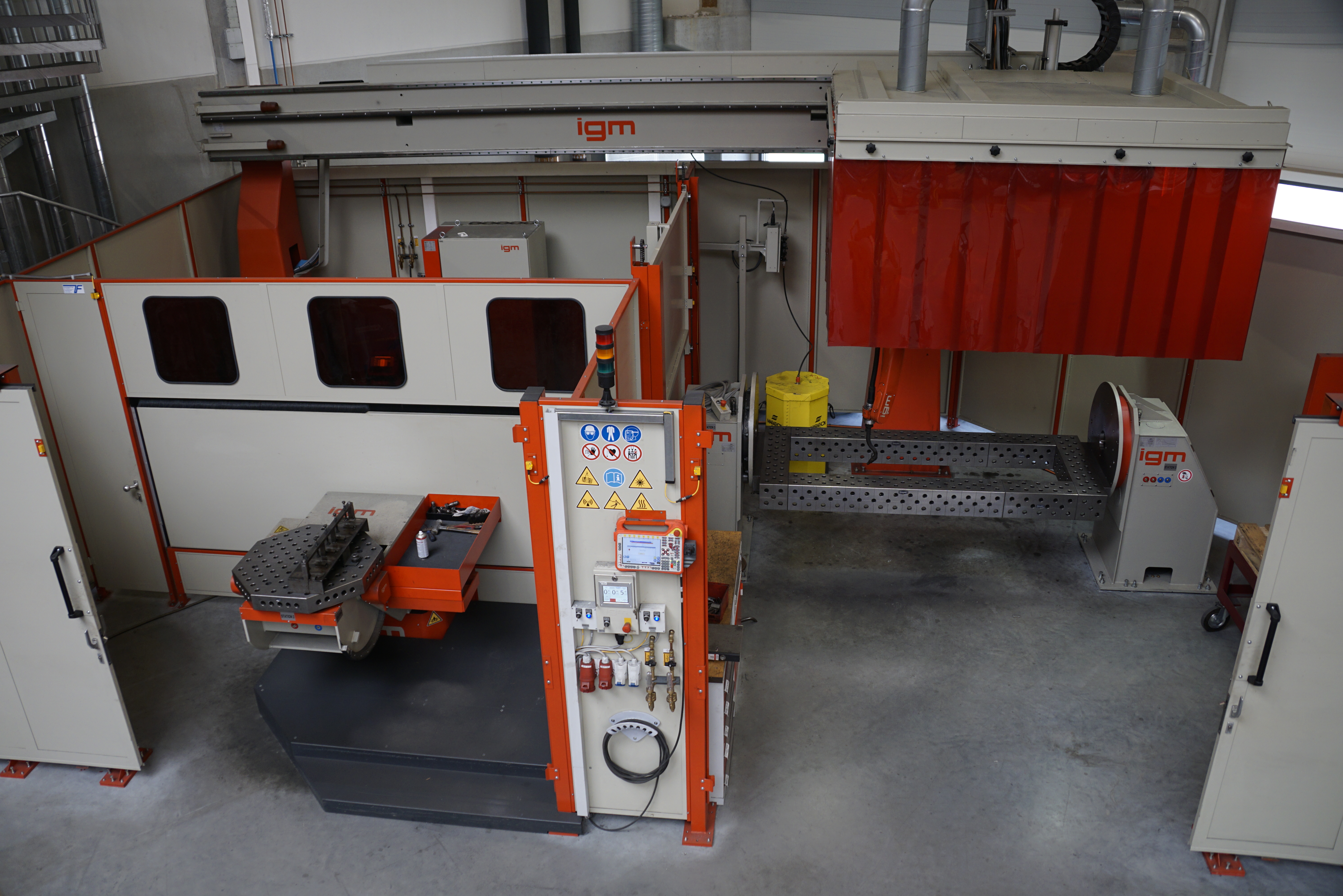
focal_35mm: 30
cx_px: 672
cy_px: 448
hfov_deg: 61.9
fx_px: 1119
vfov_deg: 43.6
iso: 200
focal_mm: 20
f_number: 3.5
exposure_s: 1/50
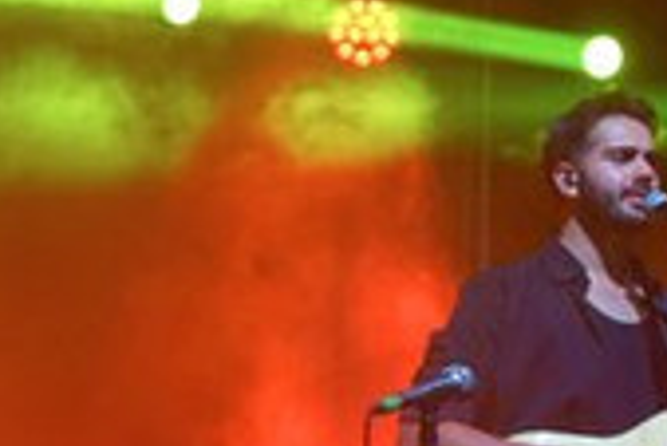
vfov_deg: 7.1
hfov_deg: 10.6
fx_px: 3560
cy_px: 482
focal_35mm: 192
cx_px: 24
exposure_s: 1/100
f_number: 5
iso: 400
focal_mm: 18
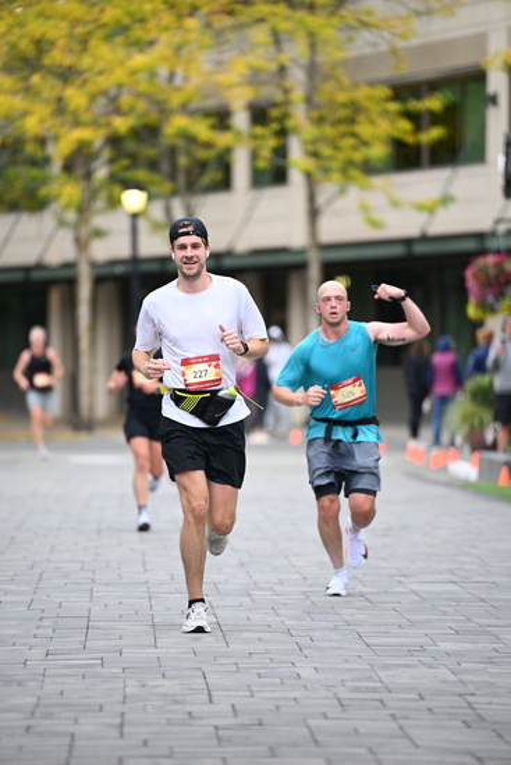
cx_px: 256
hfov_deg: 6.9
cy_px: 382
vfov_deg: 10.3
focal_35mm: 200
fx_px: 4255
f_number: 2.8
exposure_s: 1/1600
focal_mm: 200
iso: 1000
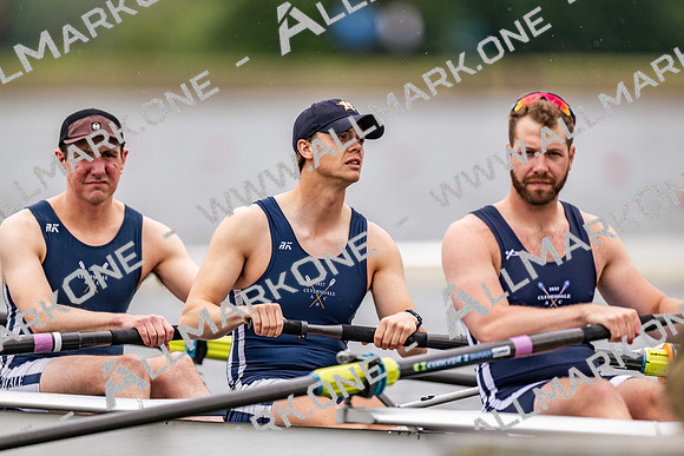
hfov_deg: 3.4
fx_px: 11402
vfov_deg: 2.3
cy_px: 228
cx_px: 342
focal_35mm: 600
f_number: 4
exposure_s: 1/2500
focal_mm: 600
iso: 900
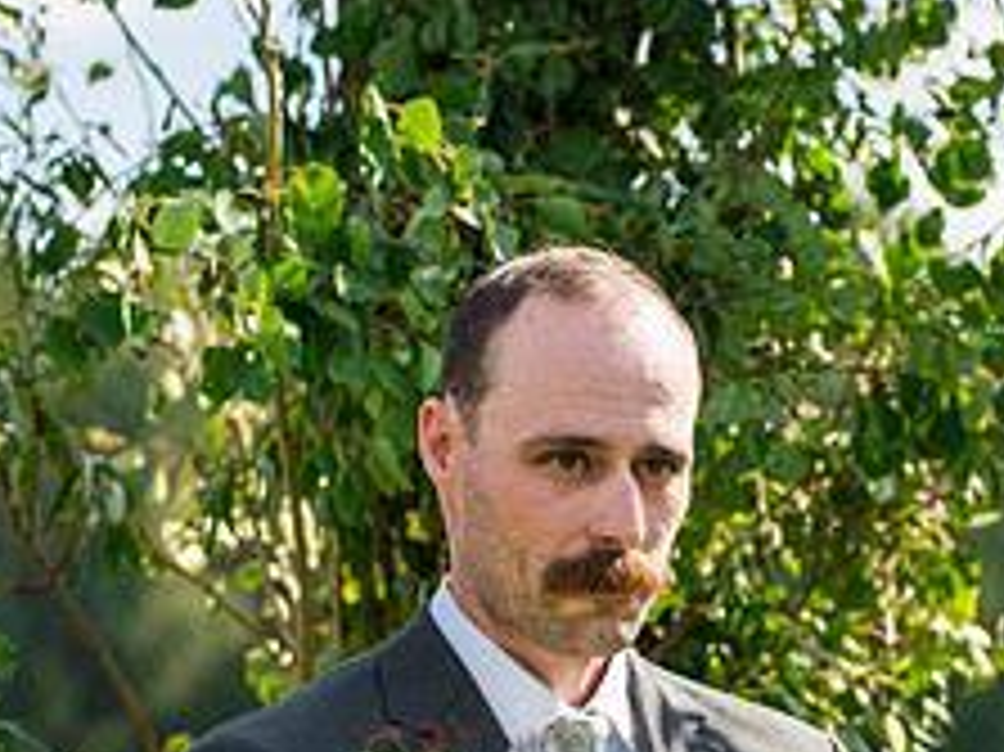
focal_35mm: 215
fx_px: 6232
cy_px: 786
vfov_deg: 6.9
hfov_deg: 9.2
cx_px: 558
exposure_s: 1/1600
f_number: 4
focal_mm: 86
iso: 400
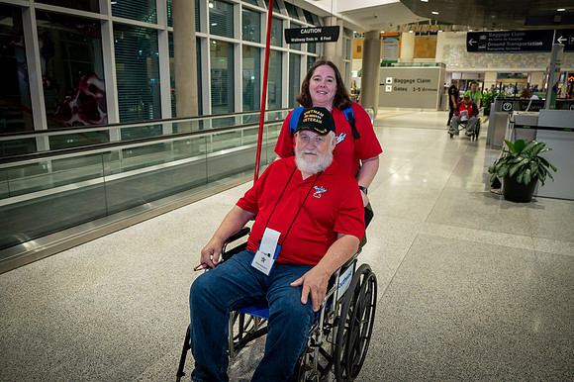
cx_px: 287
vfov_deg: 46.4
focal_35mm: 28
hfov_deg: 65.5
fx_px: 446
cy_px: 191
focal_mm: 28
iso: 2000
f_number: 5
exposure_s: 1/100
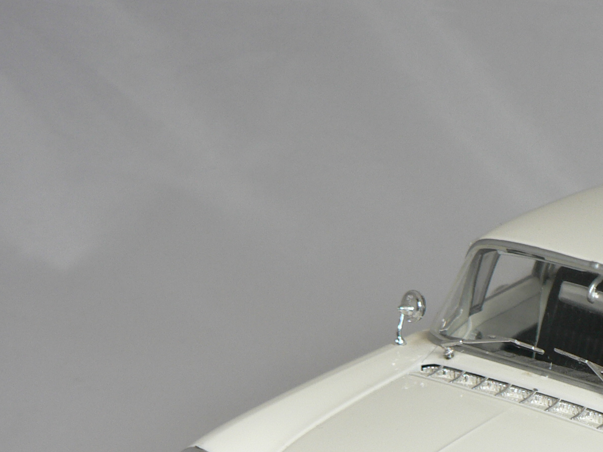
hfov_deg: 18.3
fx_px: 1829
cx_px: 591
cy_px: 442
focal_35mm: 105
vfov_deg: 13.9
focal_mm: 8.2
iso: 80
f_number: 2.8
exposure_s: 1/60
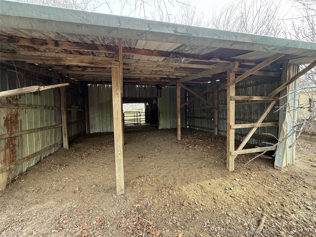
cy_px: 118
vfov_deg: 85.7
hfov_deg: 102.1
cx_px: 158
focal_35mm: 14
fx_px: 128
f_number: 2.2
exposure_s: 1/99
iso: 100
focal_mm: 2.22
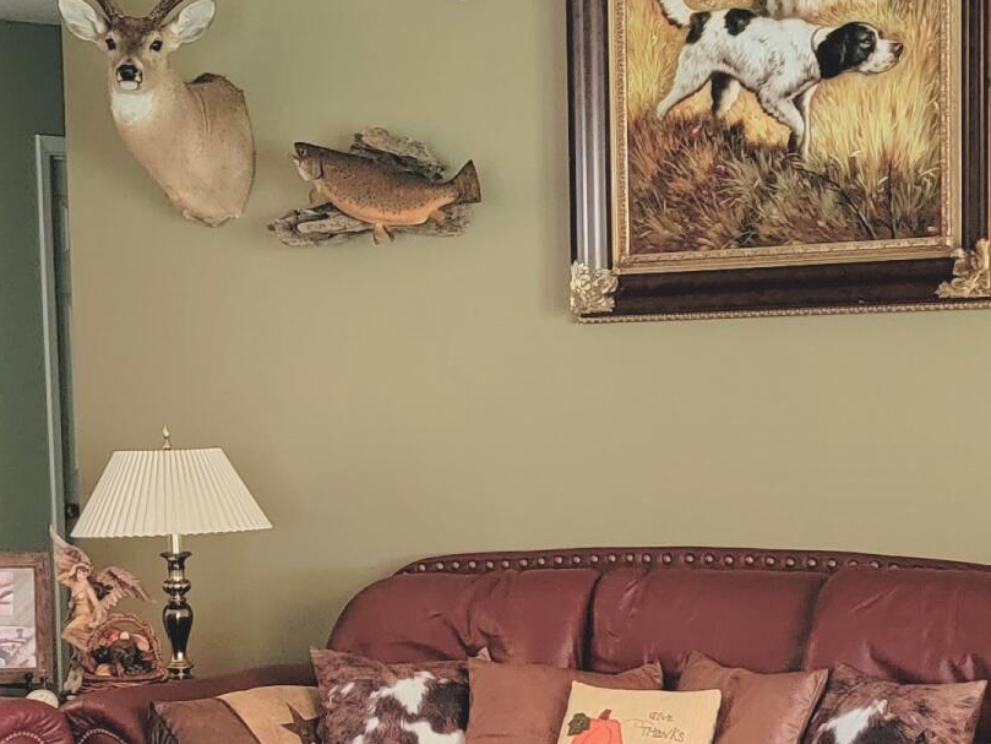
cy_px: 587
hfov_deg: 21.9
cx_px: 304
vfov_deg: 16.5
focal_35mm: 89
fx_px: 2548
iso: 640
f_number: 1.8
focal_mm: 6.7
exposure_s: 1/39
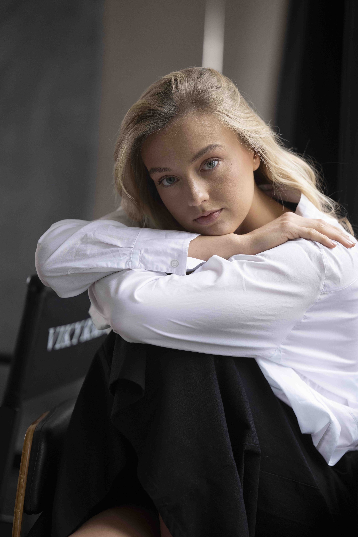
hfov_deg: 10.5
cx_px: 179
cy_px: 268
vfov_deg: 15.8
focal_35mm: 130
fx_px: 1939
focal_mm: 130
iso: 1000
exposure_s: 1/400
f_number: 2.8
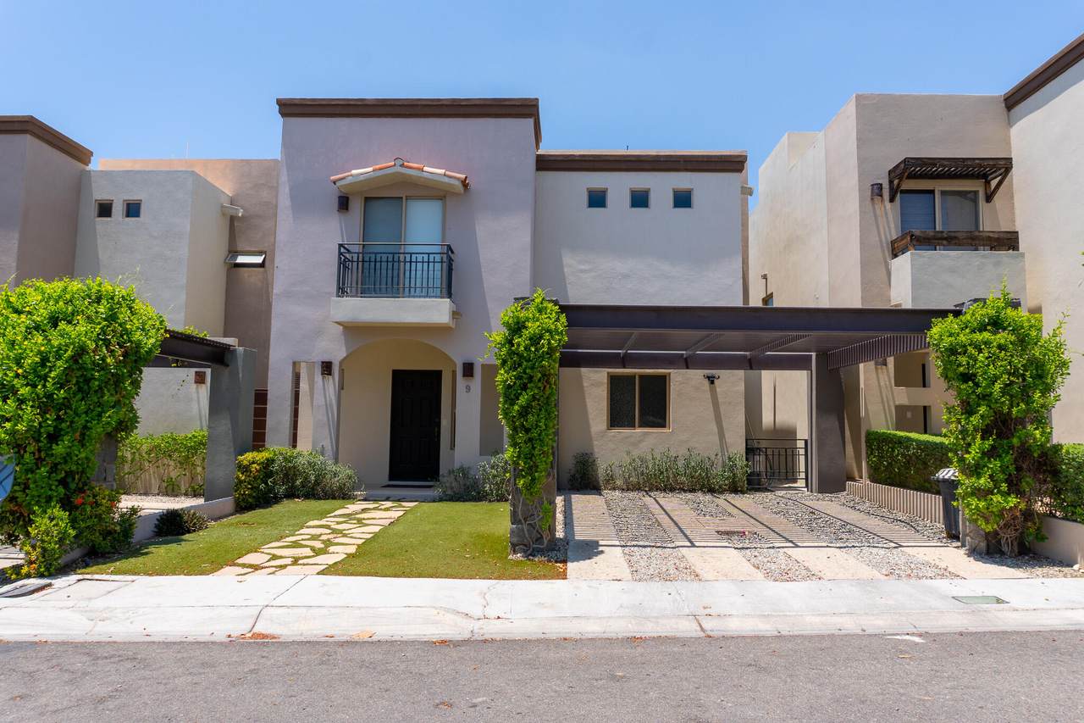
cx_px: 542
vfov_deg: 53.1
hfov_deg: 73.8
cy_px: 362
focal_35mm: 24
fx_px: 723
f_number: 9
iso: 100
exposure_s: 1/400
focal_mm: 16
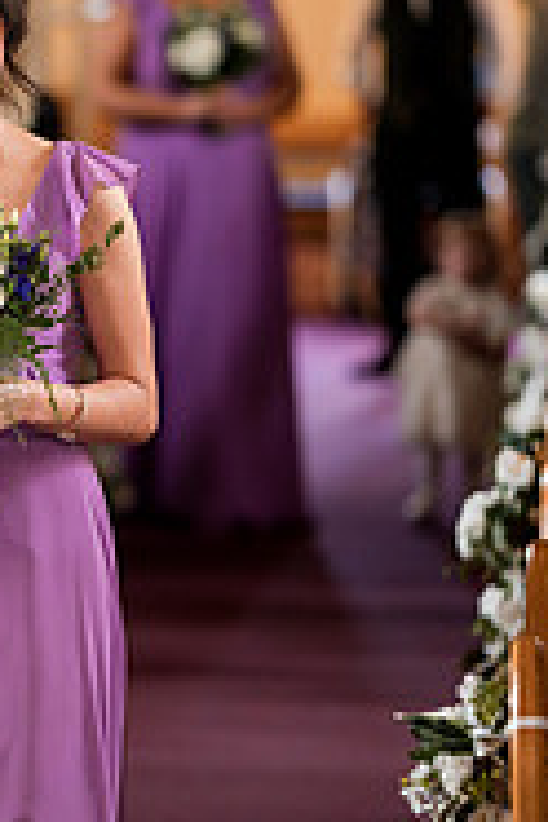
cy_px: 376
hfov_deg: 6.6
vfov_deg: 10.0
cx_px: -66
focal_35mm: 206
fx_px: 4703
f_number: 1.4
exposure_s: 1/500
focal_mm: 85
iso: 800
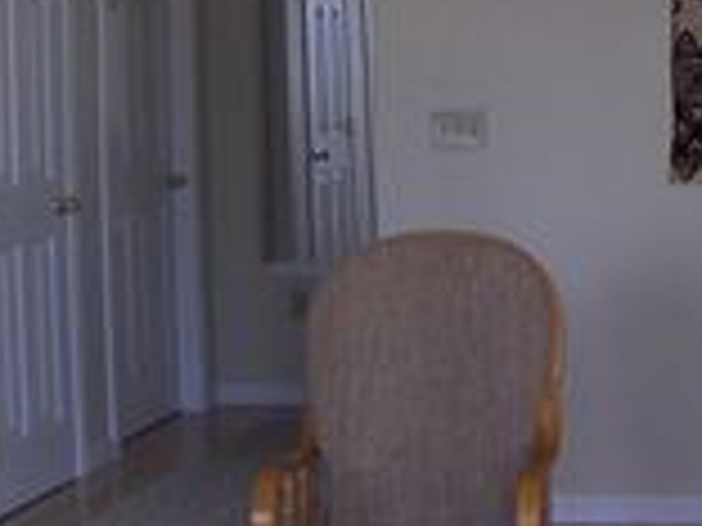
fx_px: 1967
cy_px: 85
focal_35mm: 97
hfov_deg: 19.3
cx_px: 801
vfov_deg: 15.1
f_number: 3.5
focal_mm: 6.5
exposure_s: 1/157
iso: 147
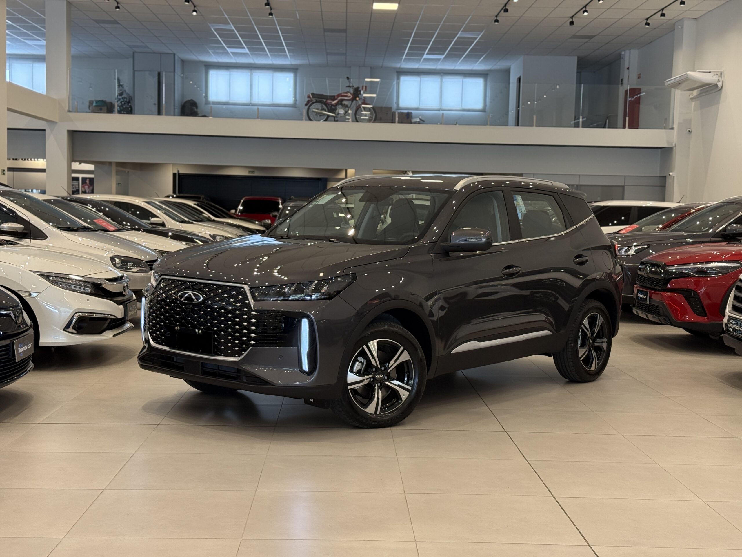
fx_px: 1029
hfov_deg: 39.7
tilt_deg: -3.7
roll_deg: -1.4
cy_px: 278
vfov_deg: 30.3
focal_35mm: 48
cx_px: 371
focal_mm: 6.76
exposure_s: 1/60
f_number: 1.78
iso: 160
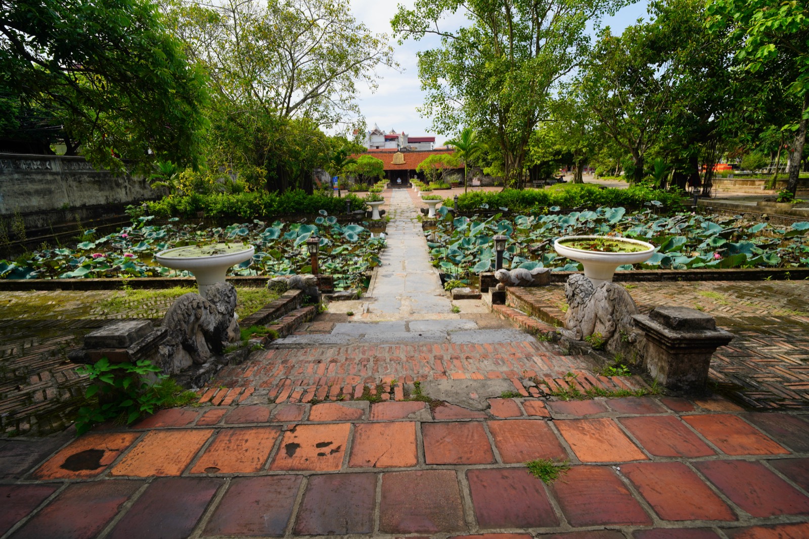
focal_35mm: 16
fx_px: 360
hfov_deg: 96.7
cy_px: 270
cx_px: 404
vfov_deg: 73.8
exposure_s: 1/320
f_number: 6.3
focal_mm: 16
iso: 100
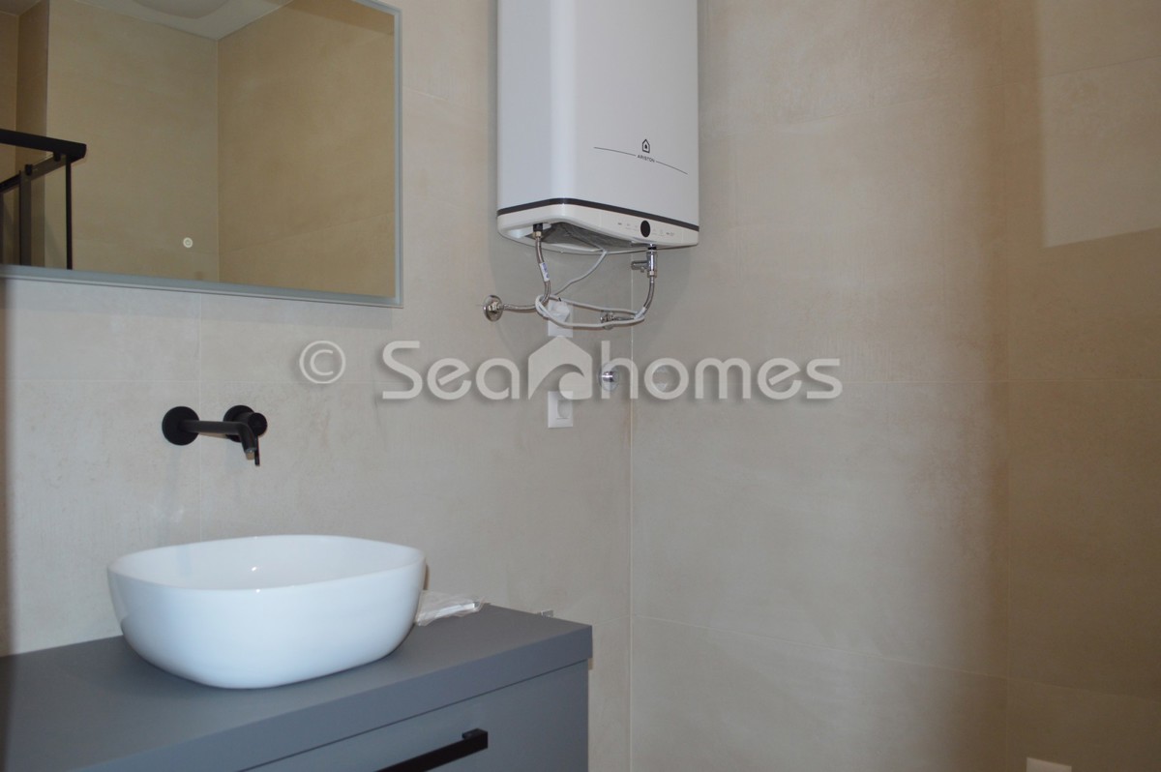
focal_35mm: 27
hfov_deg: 67.4
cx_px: 580
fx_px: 870
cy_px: 386
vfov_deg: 47.9
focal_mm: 18
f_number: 3.5
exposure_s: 1/60
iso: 400
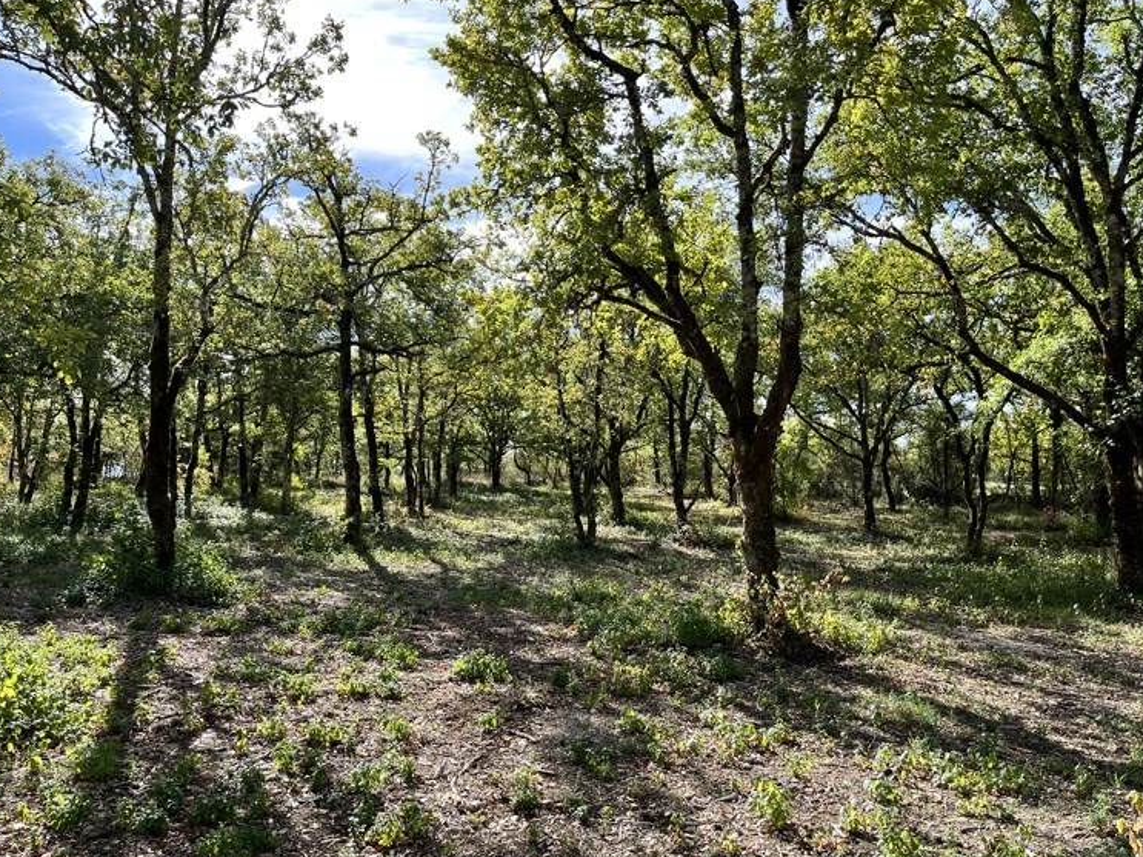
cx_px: 595
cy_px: 422
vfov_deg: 49.7
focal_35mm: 28
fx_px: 924
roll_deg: -0.9
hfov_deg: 63.4
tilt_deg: +6.1
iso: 50
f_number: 1.6
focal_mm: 5.1
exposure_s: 1/1056
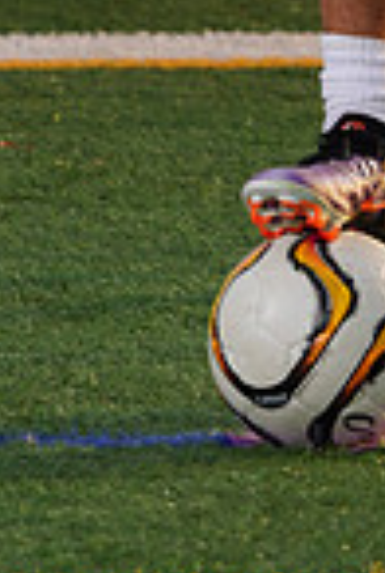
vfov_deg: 1.8
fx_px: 17833
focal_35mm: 1117
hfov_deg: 1.2
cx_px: 466
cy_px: -467
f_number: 8
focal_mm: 282
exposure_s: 1/200
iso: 100
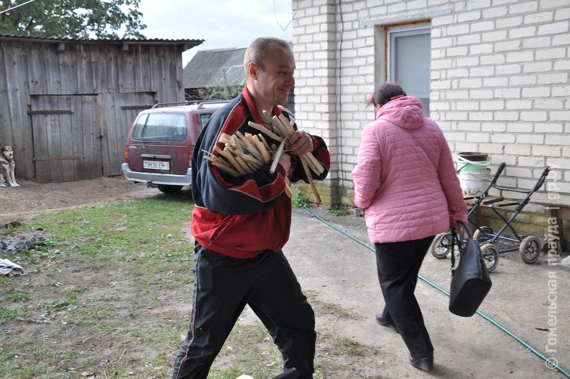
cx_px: 285
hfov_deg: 51.3
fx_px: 593
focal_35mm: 38
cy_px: 190
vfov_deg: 35.4
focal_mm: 25
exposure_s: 1/200
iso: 200
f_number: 7.1
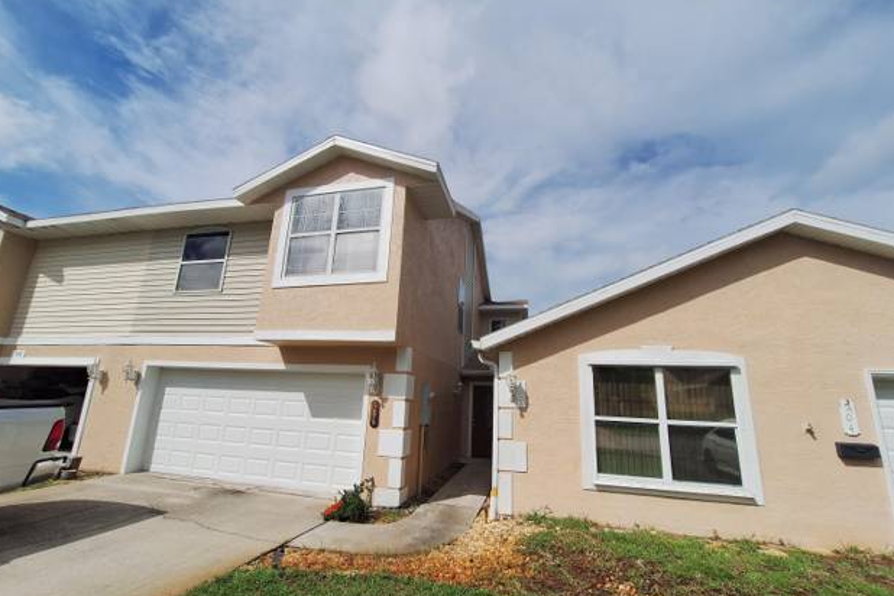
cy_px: 310
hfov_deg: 104.2
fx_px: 348
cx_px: 441
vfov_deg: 81.2
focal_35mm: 14
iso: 40
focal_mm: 1.74
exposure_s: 1/3030
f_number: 2.2
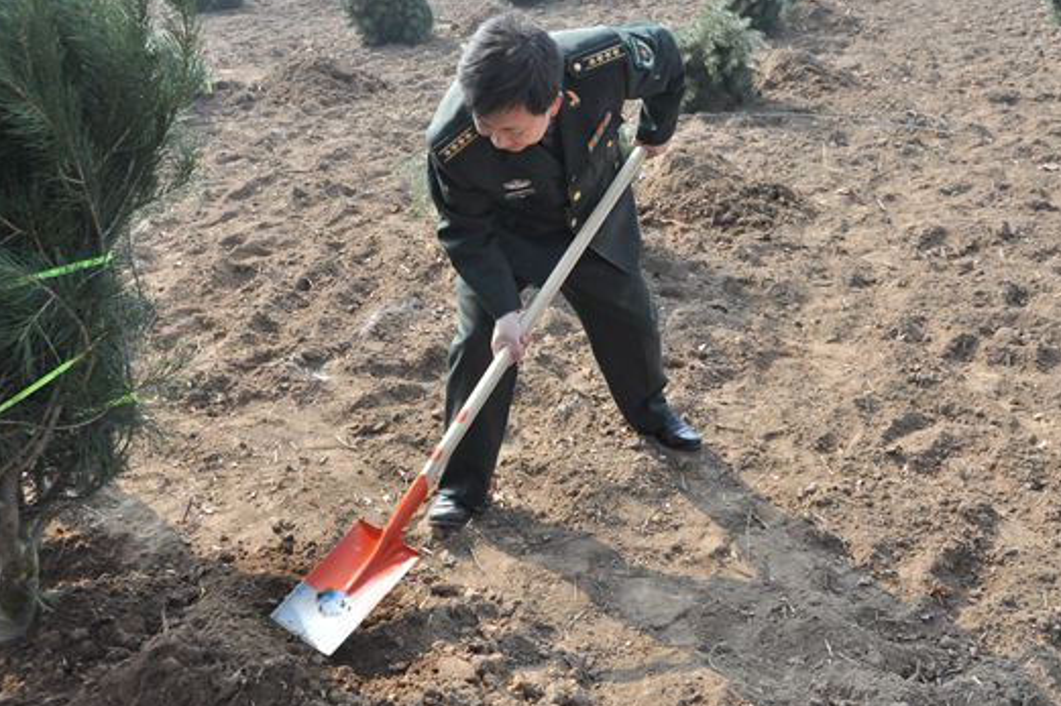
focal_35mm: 38
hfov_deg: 50.7
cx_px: 540
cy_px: 325
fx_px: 1120
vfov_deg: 35.0
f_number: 7.1
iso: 1250
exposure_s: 1/2000
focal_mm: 22
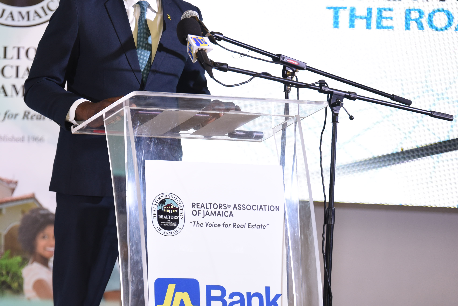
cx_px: 160
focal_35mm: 199
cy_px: 108
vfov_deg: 6.9
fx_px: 2533
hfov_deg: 10.3
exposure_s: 1/100
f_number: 2.8
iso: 1000
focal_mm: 130
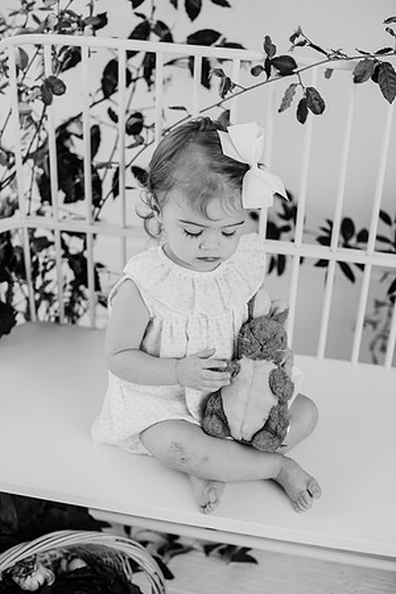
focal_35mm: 50
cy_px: 297
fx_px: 825
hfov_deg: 27.0
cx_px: 198
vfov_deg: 39.6
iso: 125
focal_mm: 50
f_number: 2.8
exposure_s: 1/160
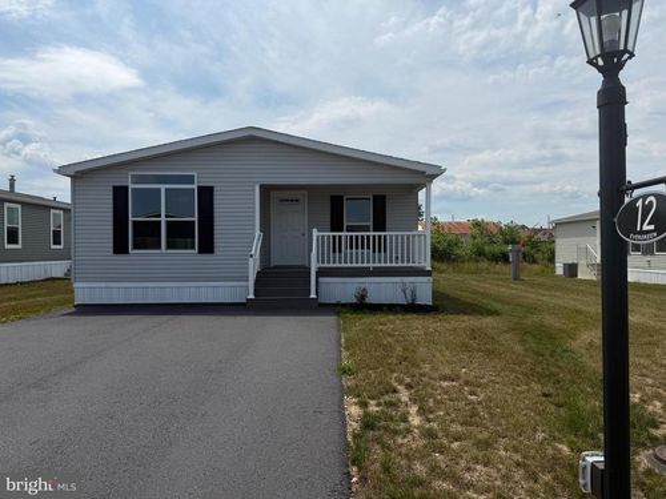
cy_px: 250
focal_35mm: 24
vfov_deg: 56.8
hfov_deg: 71.6
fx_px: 462
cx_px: 333
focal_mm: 6.76
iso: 80
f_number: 1.78
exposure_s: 1/9091
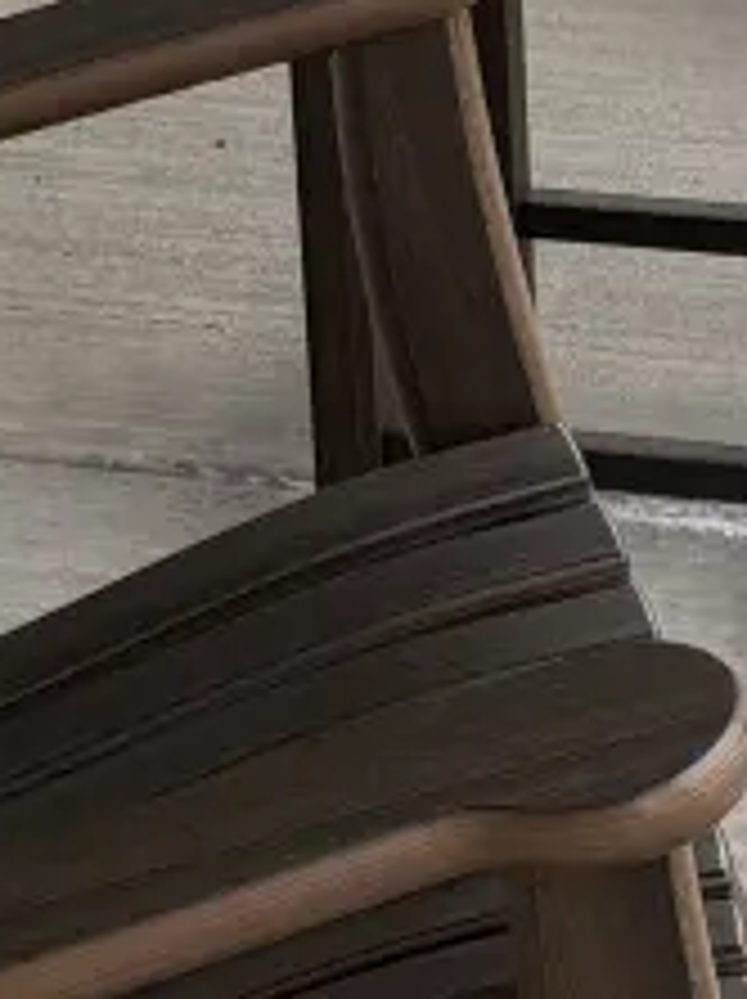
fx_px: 5766
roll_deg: +4.7
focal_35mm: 200
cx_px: 472
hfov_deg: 7.4
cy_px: 232
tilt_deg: -26.8
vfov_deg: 9.9
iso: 50
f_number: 1.6
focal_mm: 5.96
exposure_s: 1/384
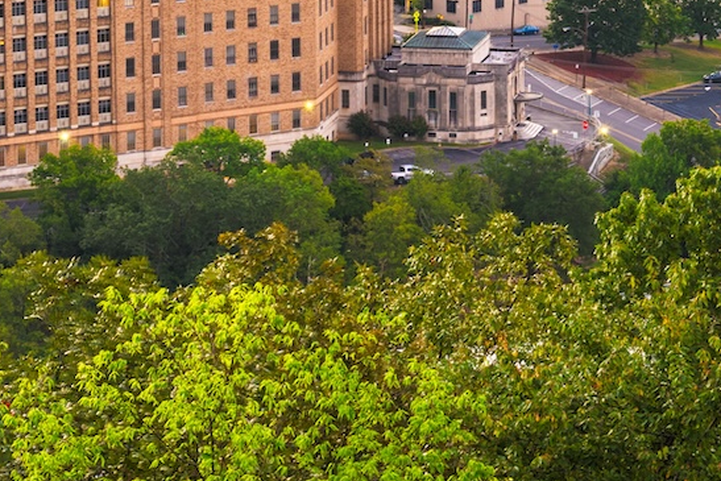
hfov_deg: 10.6
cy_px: -208
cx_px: 571
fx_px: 3866
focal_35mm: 193
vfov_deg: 7.0
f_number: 16
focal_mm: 55
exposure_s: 3
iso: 64
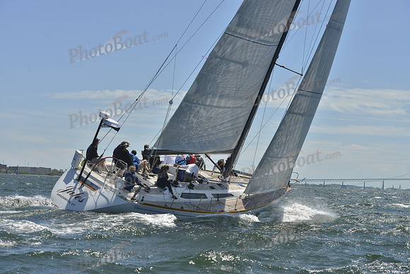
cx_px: 205
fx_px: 854
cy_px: 137
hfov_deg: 27.0
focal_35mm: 75
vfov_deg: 18.2
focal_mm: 75
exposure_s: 1/1250
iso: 280
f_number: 9
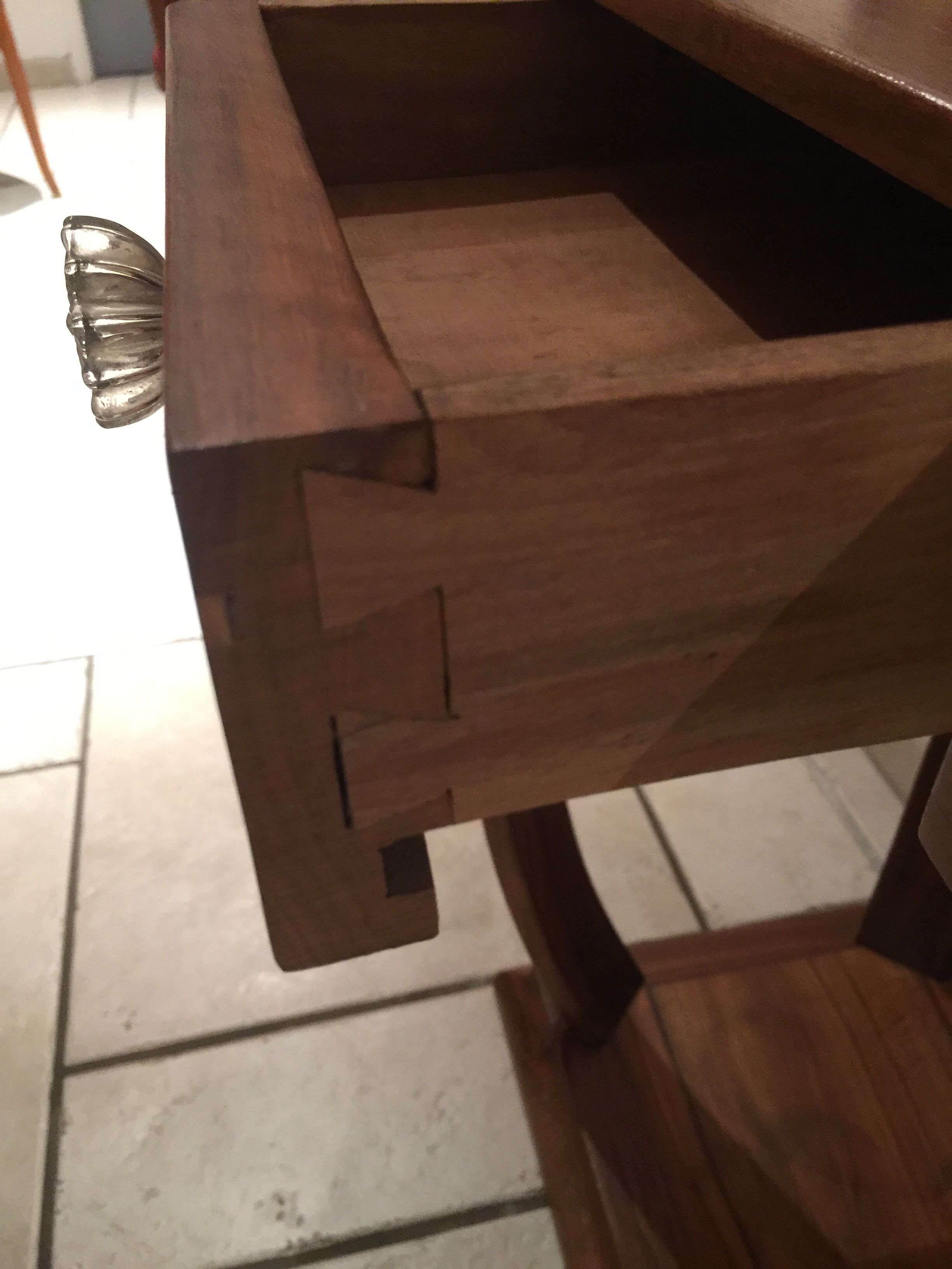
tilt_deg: -38.0
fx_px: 1063
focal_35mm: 29
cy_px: 634
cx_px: 476
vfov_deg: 61.7
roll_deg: +1.9
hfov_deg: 48.2
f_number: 2.2
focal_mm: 4.15
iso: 100
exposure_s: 1/10
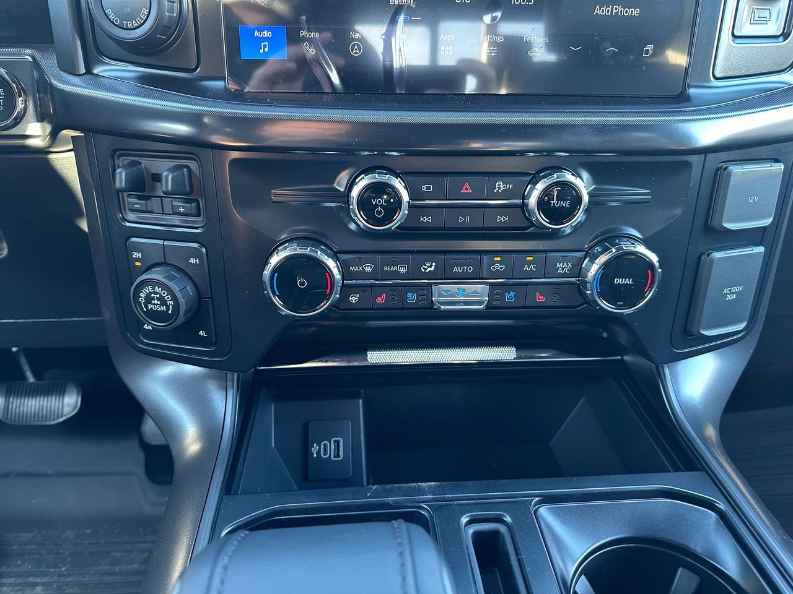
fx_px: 550
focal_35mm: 24
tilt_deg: -29.8
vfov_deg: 56.8
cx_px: 396
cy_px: 297
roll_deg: -0.9
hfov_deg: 71.6
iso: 400
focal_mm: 6.86
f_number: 1.78
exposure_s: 1/54
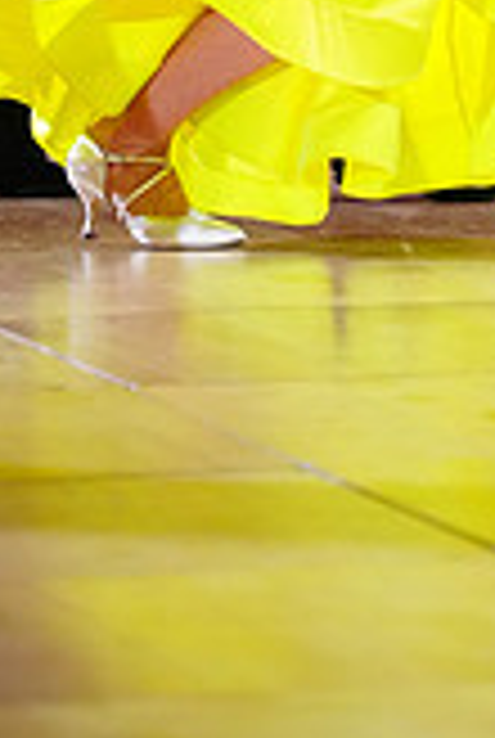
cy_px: -423
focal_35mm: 635
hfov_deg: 2.2
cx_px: 317
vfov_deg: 3.2
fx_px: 13041
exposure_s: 1/400
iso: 2500
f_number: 2.8
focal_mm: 180
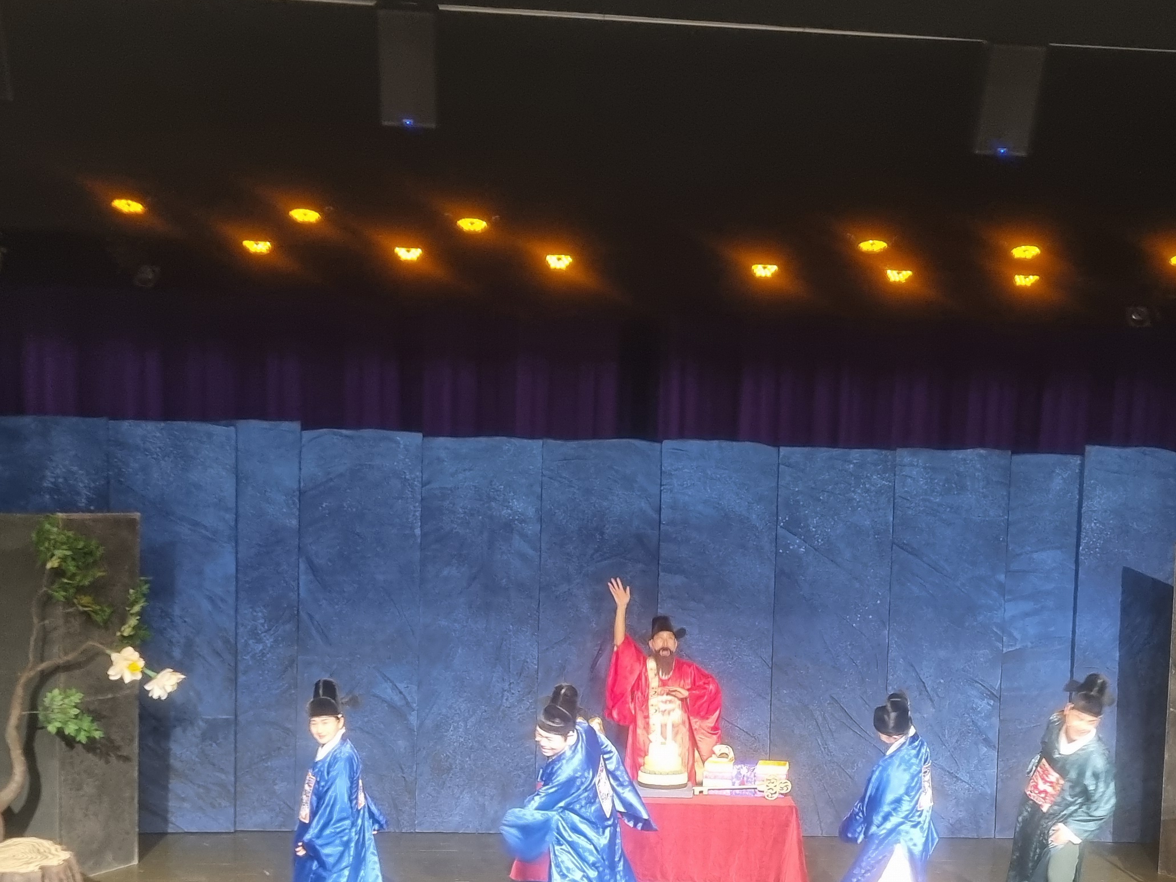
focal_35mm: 51
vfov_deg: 28.1
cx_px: 713
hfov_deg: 37.3
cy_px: 667
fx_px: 1733
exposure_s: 1/40
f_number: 1.8
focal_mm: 5.4
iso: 320
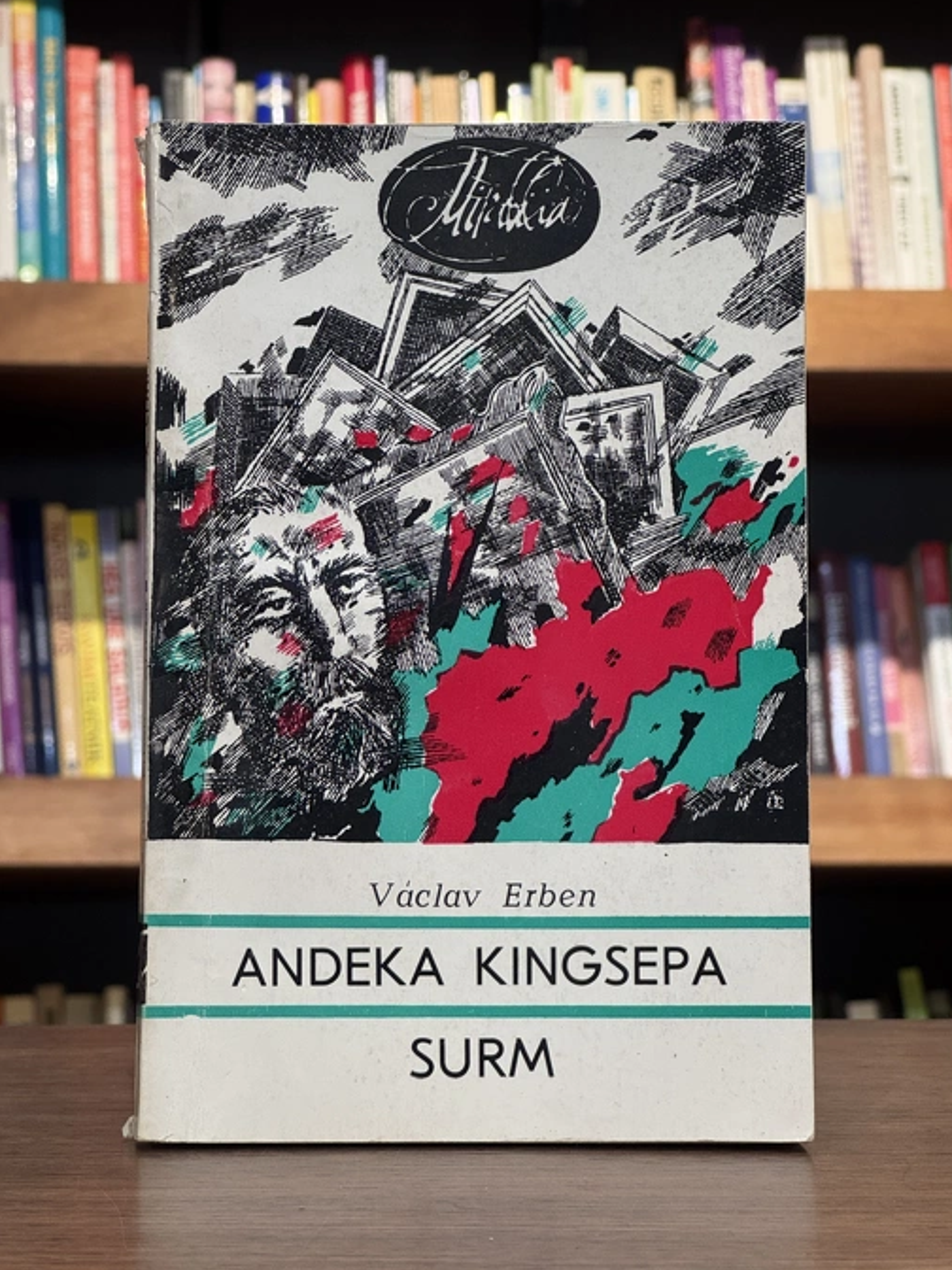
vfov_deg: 25.0
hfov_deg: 18.9
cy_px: 630
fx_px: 2860
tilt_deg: +1.4
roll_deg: -0.4
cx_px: 481
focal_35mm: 78
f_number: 2.8
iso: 160
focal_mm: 9
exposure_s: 1/99
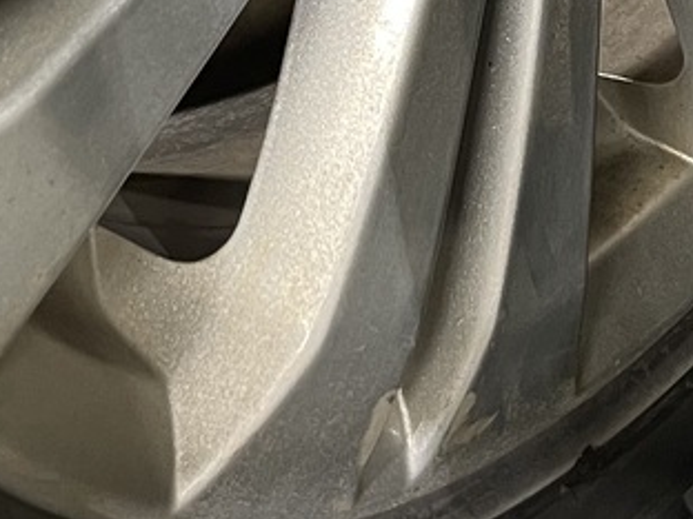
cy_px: -634
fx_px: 2402
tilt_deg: -45.2
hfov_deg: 16.4
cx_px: 340
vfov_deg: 10.9
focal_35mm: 120
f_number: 1.6
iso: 125
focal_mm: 4.2
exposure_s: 1/50
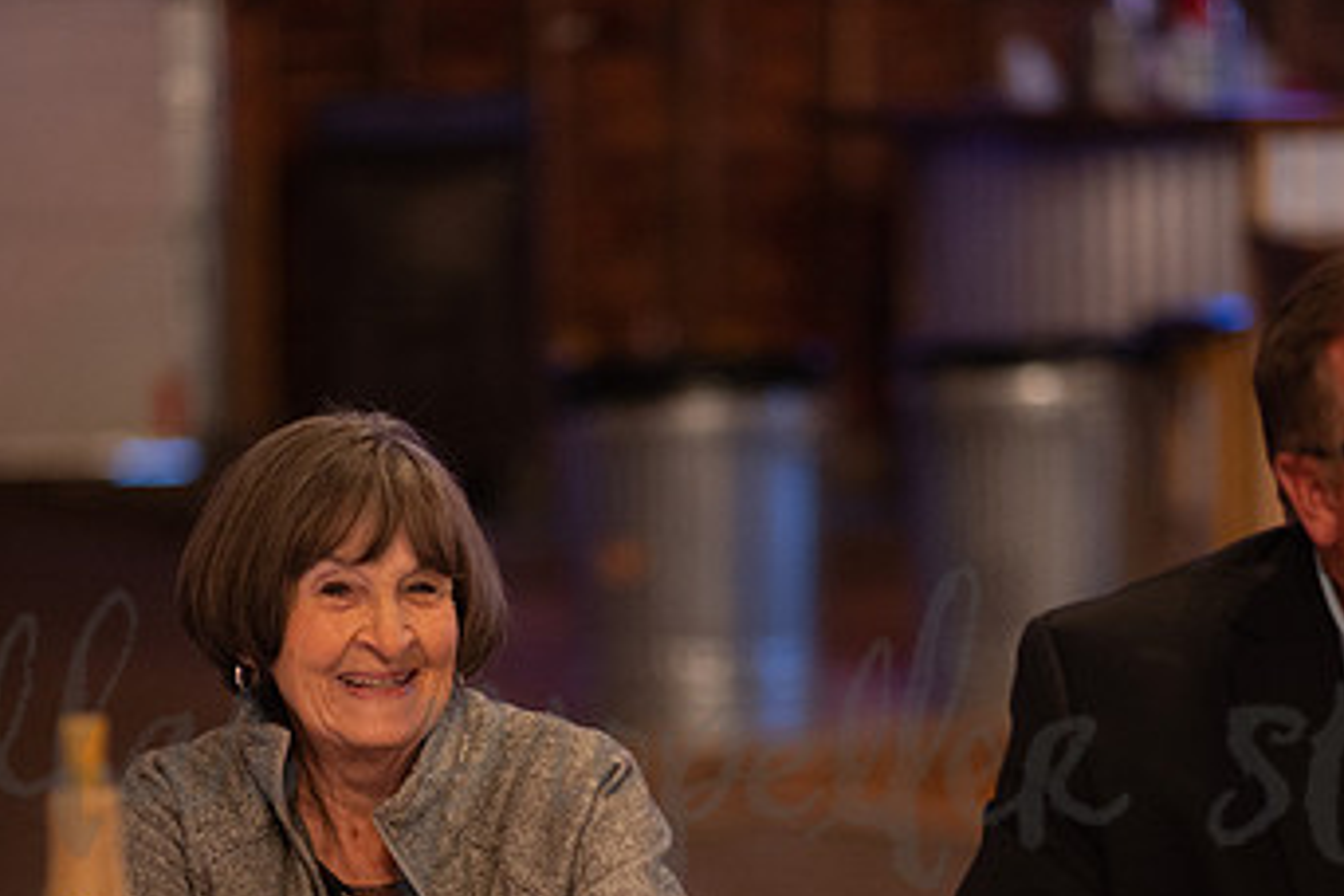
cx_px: 758
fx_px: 5376
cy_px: 735
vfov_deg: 9.5
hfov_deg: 14.2
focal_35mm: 144
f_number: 1.4
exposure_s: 1/200
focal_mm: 85
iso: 2500
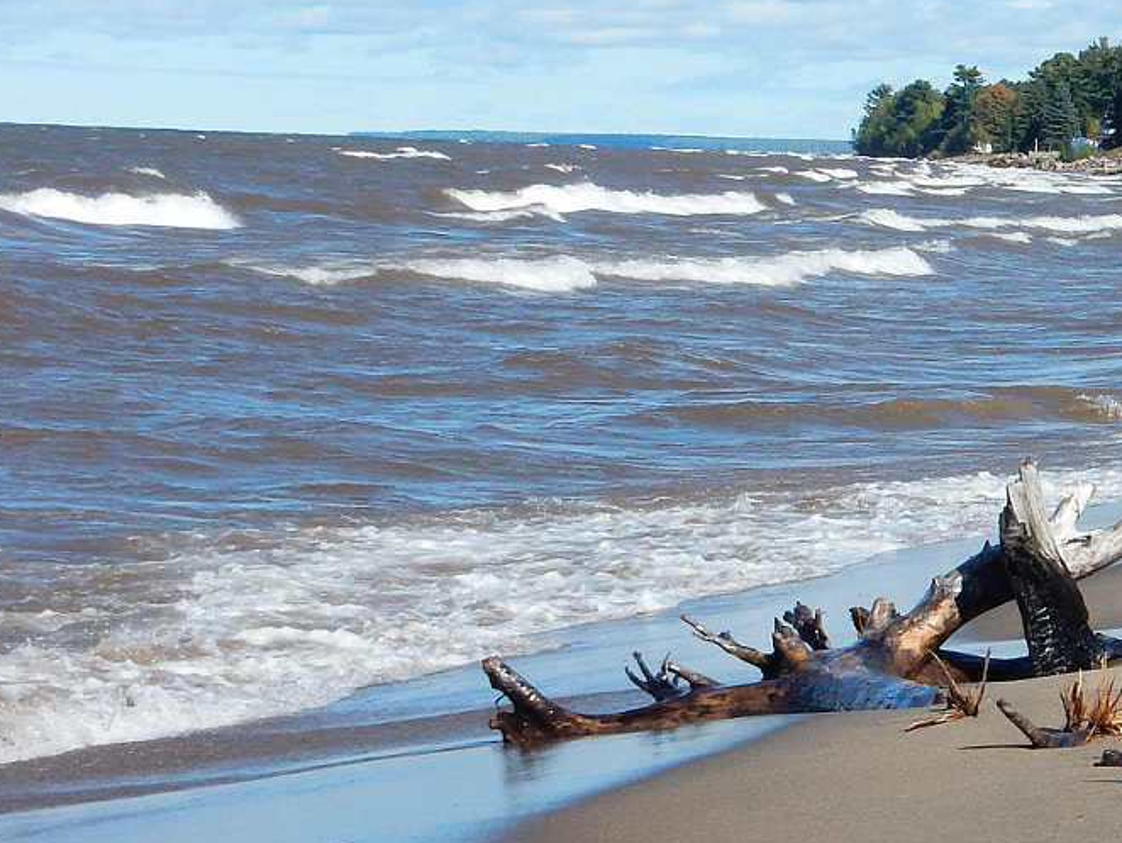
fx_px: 4702
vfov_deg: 10.2
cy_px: 402
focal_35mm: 145
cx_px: 1303
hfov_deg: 13.3
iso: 125
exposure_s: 1/800
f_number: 4.5
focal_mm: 10.7
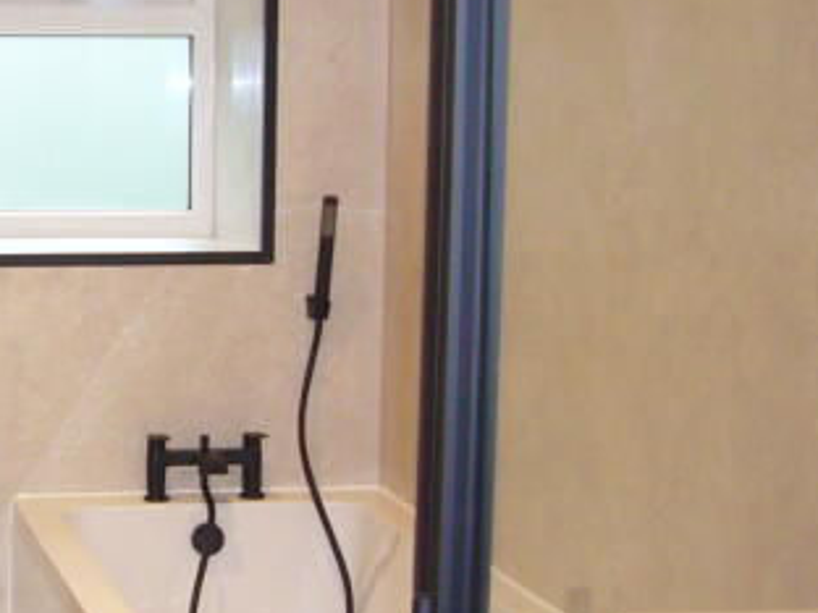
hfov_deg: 20.4
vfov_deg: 16.0
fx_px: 2174
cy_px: 440
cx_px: -66
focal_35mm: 92
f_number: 2.8
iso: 160
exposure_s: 1/30
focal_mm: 4.6
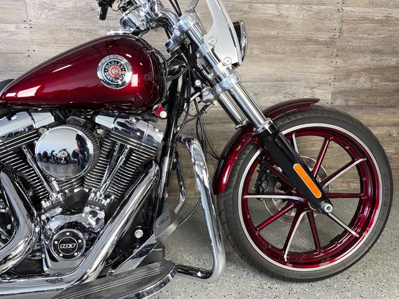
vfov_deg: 56.8
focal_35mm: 24
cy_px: 150
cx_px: 200
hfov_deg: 71.6
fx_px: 277
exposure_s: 1/22
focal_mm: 6.76
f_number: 1.78
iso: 64
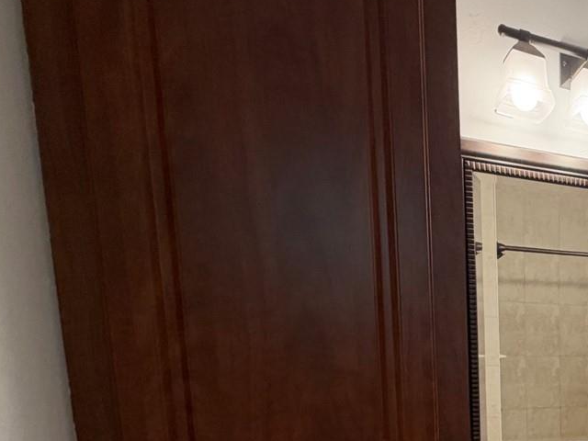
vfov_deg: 36.8
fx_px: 595
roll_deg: -0.7
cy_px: 435
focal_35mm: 35
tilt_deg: -8.8
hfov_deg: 41.4
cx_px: 653
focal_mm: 2.22
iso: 200
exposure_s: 1/60
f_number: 2.2
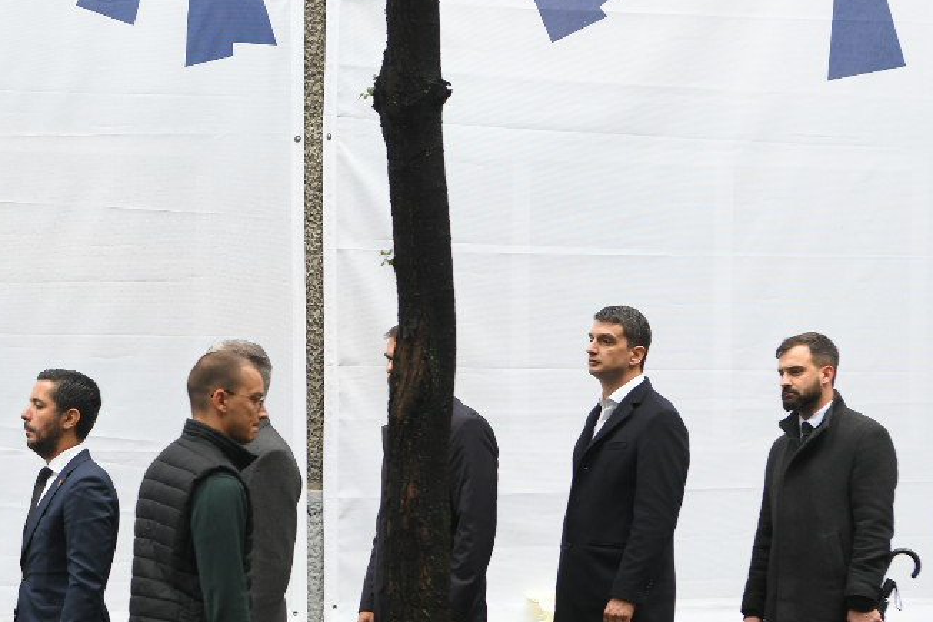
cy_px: 502
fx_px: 3342
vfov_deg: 10.6
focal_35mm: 129
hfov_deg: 15.7
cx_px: 137
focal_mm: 52
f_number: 4
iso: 640
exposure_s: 1/250
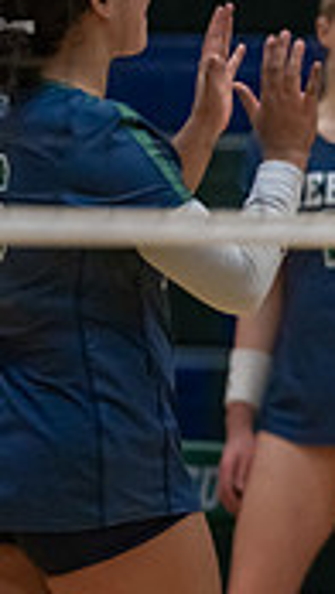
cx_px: 636
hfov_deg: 1.9
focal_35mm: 654
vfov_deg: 3.3
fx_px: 10318
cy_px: 290
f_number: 2.8
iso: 2500
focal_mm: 175
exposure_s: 1/1000
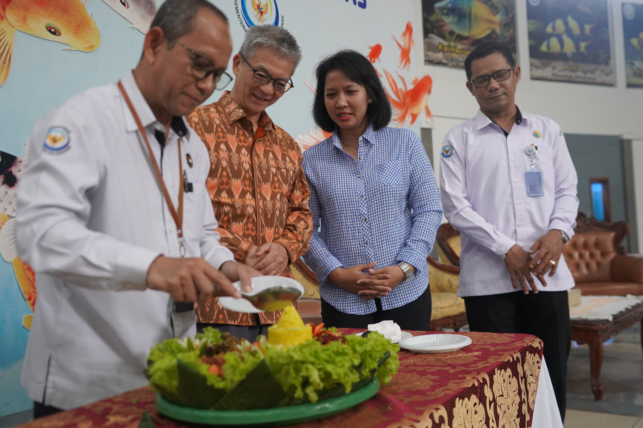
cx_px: 322
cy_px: 214
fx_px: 607
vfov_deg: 38.9
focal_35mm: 34
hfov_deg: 55.8
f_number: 4
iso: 2500
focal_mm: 34
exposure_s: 1/160
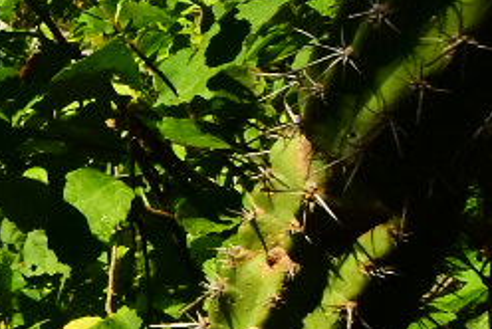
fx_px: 1875
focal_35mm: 137
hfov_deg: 9.9
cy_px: -174
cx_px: -1103
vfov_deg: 9.7
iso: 400
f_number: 16
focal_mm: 14
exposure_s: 1/400
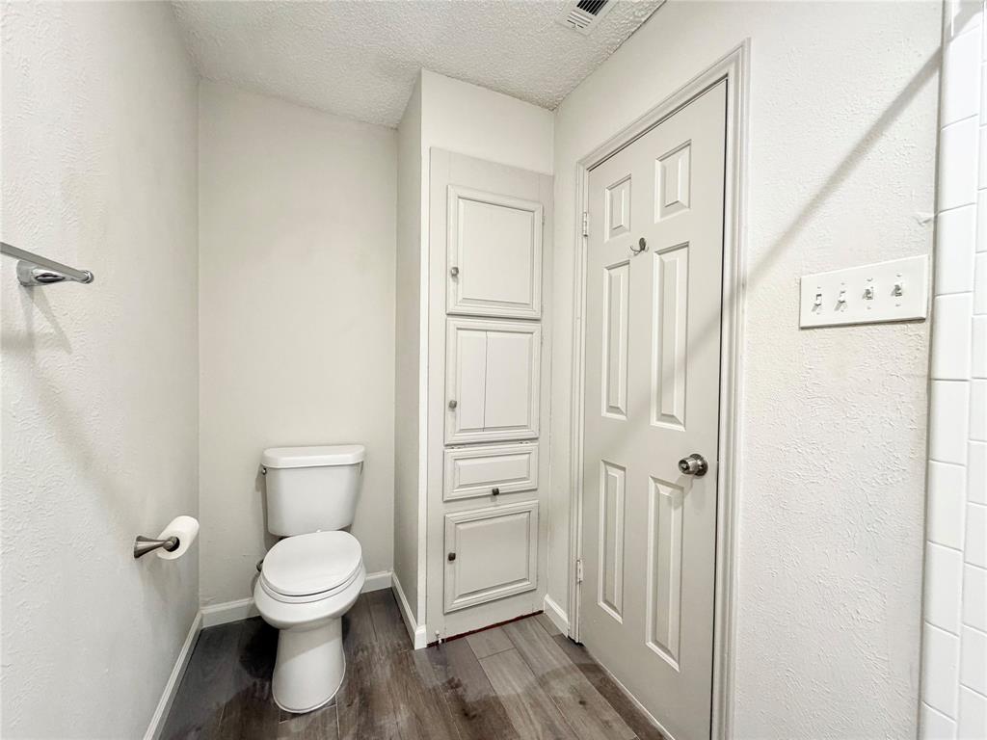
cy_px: 370
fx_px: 399
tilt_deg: -1.4
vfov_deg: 85.7
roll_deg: -0.8
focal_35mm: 14
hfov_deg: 102.1
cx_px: 494
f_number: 2.2
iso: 250
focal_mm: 2.22
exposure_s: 1/60
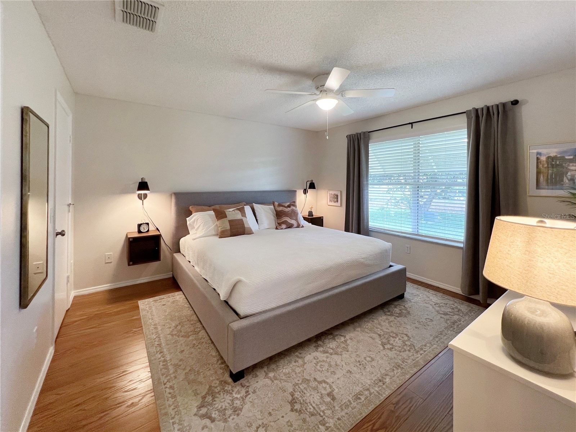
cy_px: 216
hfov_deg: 106.2
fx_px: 216
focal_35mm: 13
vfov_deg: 89.9
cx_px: 288
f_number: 1.8
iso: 125
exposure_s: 1/60
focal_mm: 1.57
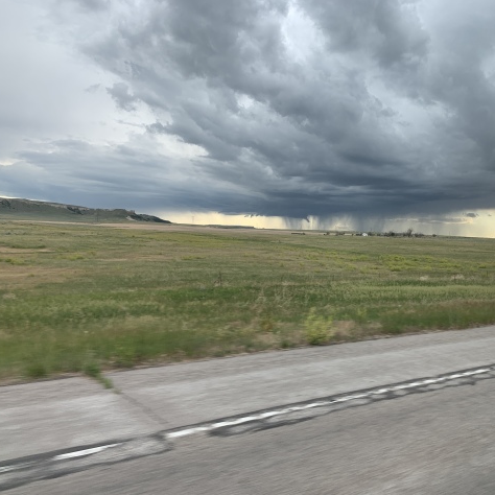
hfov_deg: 52.0
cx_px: 306
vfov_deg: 52.5
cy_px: 245
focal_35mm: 31
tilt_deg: -0.1
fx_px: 502
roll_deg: -0.6
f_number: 1.8
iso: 25
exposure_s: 1/348
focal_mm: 4.25
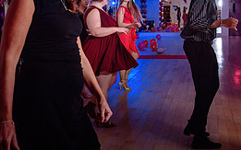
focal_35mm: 68
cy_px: 60
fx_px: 447
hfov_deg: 29.3
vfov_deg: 19.1
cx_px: 204
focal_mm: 30
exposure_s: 1/80
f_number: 4
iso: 800
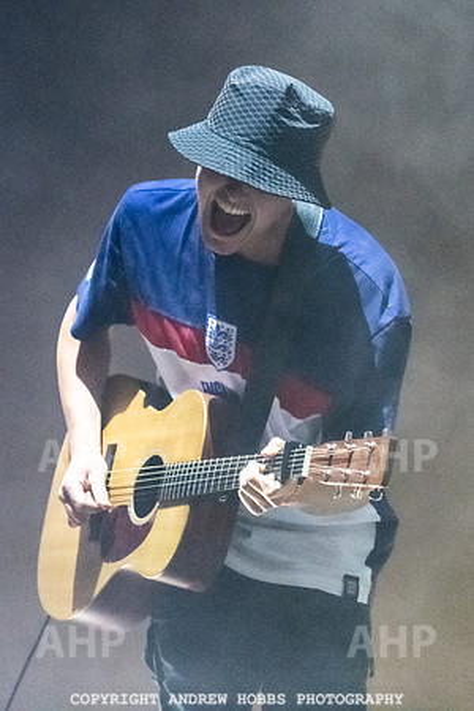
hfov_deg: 4.1
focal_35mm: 338
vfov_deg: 6.1
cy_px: 310
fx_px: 6680
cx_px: 179
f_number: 2.8
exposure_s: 1/1600
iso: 4000
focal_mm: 200
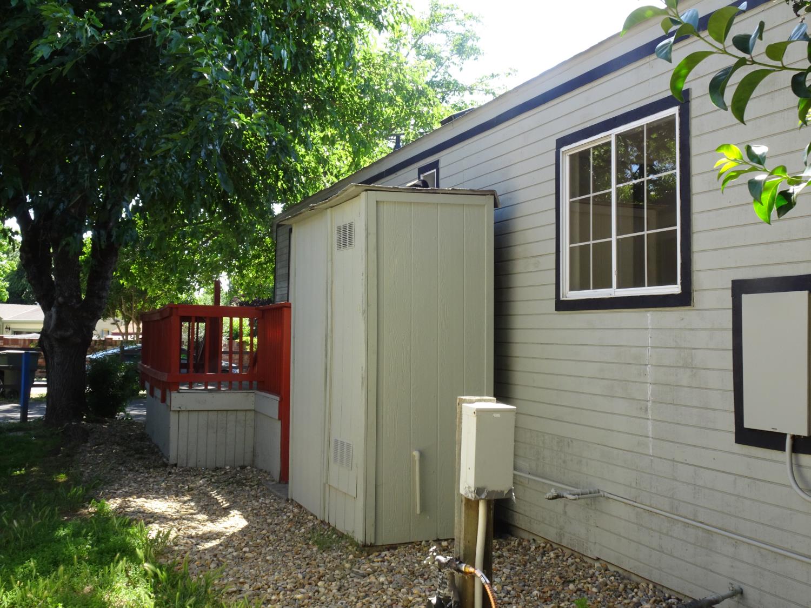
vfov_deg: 40.7
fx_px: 820
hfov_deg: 52.6
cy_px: 304
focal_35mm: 35
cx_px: 406
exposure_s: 1/50
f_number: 4
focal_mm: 5.98
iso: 80
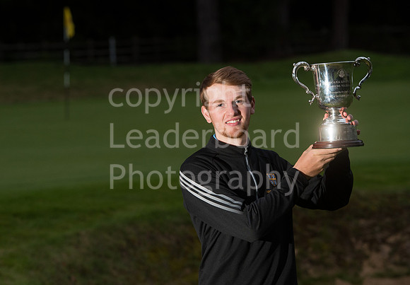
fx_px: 1622
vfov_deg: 10.0
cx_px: 180
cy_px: 143
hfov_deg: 14.4
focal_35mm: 141
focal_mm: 122
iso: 1000
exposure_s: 1/200
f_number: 5
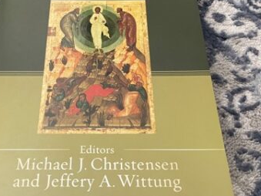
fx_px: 347
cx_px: 98
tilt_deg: -59.5
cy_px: 73
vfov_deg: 31.4
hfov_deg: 41.0
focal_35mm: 46
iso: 400
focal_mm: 4.2
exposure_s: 1/60
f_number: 1.6
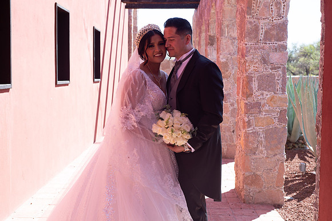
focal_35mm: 50
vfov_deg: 27.0
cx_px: 166
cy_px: 110
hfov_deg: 39.6
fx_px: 461
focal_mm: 50
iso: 100
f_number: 6.3
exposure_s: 1/160
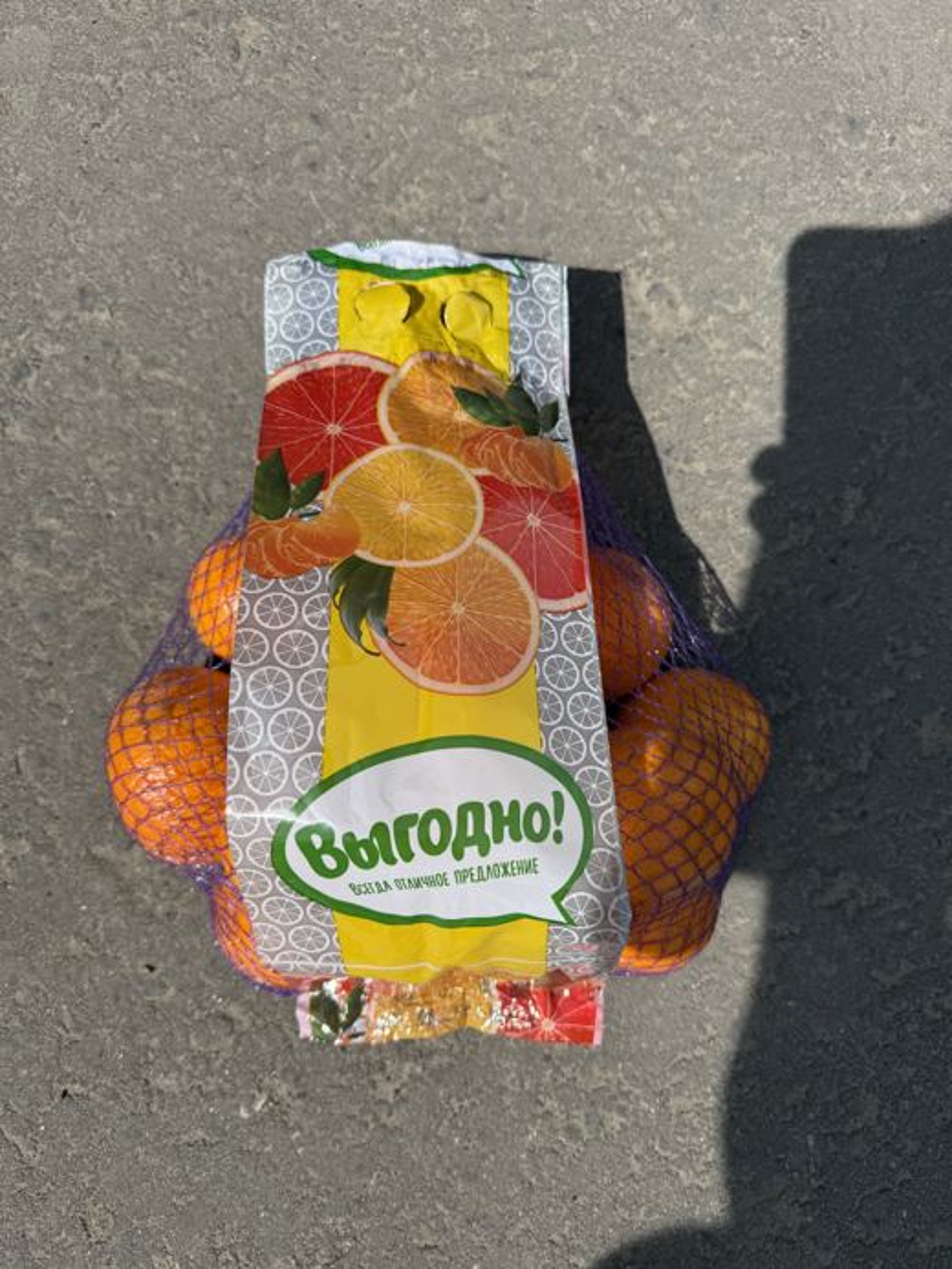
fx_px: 880
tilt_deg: -79.0
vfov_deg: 71.6
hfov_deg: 56.8
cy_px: 634
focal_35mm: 24
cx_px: 476
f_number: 1.78
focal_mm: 6.76
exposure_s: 1/6711
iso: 80
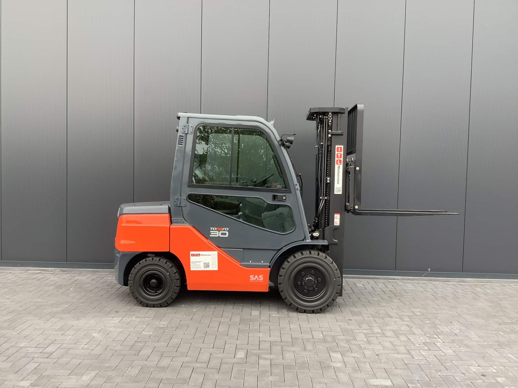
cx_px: 259
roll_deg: -3.8
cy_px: 194
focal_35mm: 31
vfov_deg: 45.4
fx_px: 464
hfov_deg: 58.4
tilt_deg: -1.5
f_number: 2.4
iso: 50
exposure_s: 1/120
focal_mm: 3.3
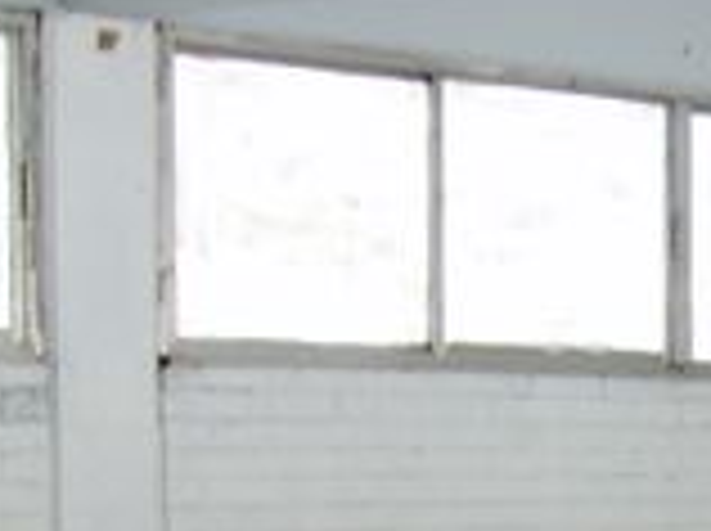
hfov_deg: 13.3
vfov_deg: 10.1
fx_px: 2912
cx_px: 1008
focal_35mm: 142
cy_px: 806
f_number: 2.8
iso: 76
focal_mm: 5.8
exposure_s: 1/30
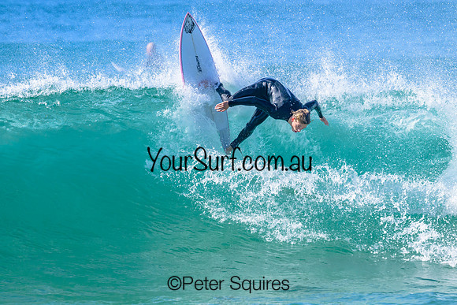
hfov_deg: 3.7
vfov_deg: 2.5
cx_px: 228
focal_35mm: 550
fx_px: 6983
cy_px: 152
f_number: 11
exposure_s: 1/2000
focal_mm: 550
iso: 1250
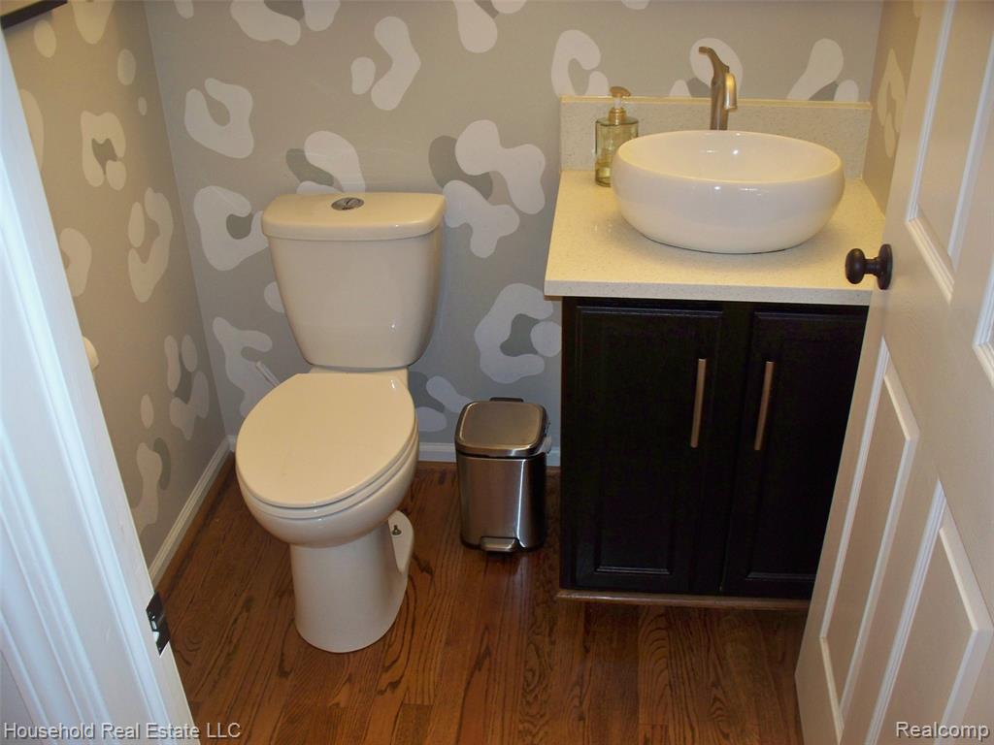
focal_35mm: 35
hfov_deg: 52.6
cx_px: 497
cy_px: 372
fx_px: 1005
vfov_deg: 40.7
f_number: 2.8
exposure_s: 1/30
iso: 200
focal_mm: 7.54
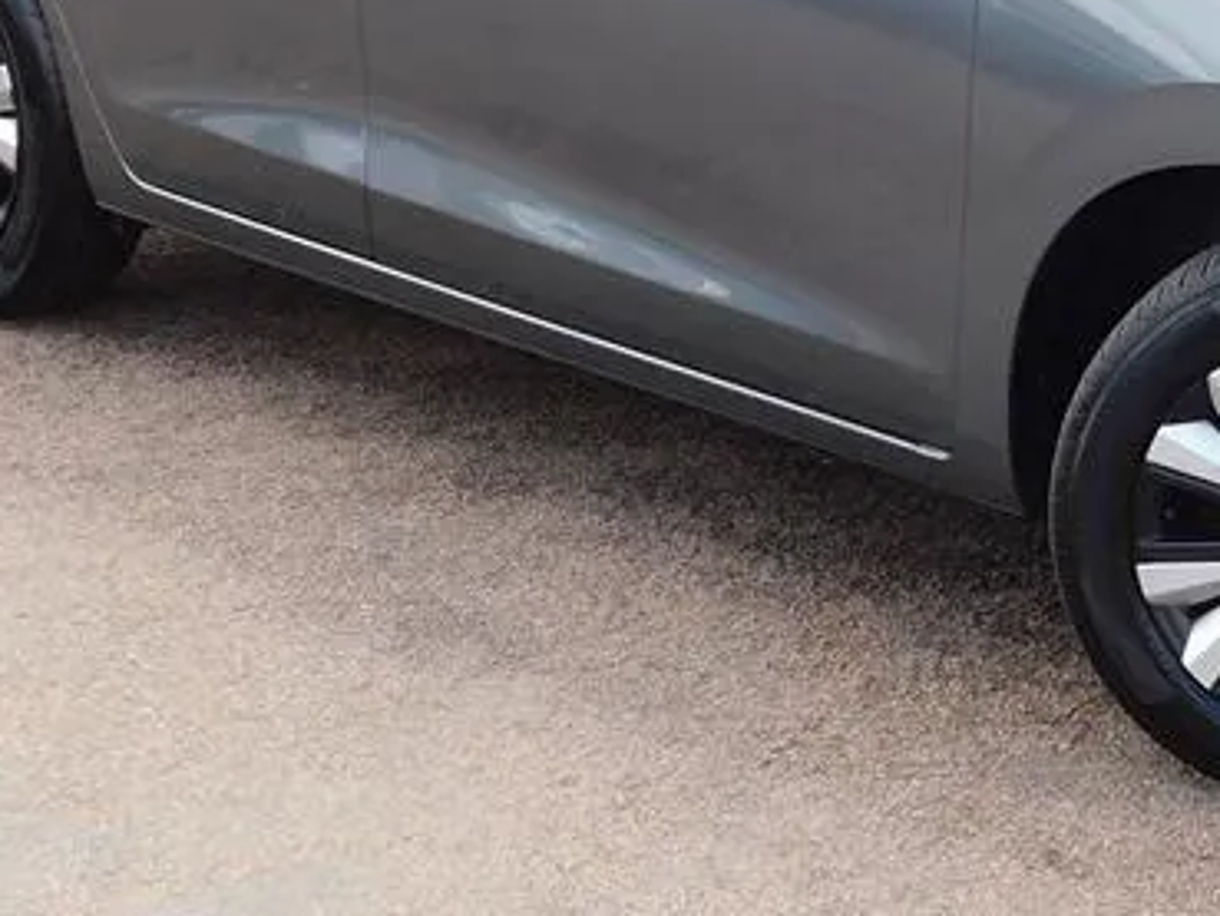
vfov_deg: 13.2
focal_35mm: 111
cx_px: 1233
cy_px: -10
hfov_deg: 17.3
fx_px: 3913
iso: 125
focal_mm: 7.1
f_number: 3.6
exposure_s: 1/320
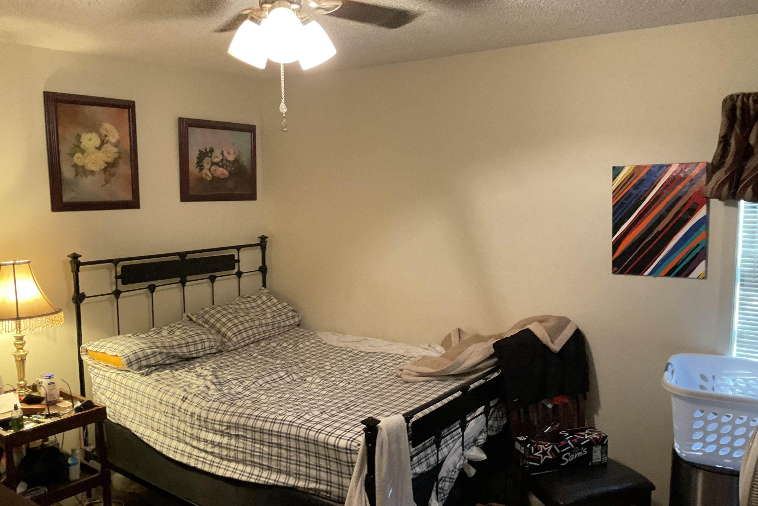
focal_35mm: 31
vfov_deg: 42.3
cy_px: 264
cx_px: 388
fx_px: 653
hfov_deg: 60.3
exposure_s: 1/60
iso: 200
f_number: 1.8
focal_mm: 3
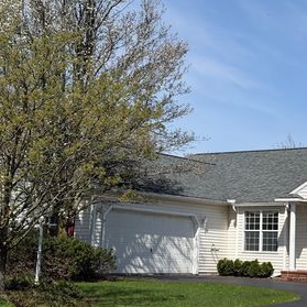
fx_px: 763
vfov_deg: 22.8
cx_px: 226
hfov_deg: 22.6
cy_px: 163
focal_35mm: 76
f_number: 1.78
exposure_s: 1/7143
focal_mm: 6.76
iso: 64
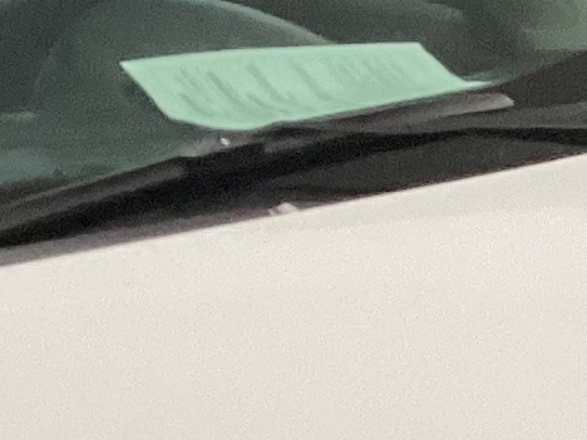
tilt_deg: -23.1
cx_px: 75
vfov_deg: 6.7
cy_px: 874
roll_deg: +1.6
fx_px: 3663
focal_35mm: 216
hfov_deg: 9.1
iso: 160
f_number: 2.4
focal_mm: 3.3
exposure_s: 1/60
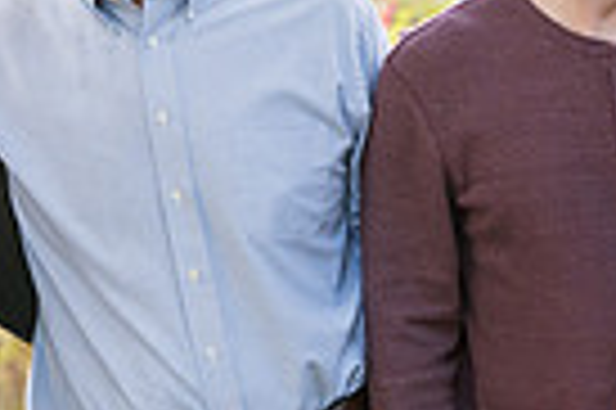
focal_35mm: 458
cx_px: 76
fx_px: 7827
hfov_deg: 4.5
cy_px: 277
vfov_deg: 3.0
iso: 2000
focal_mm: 108
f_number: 5
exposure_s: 1/250
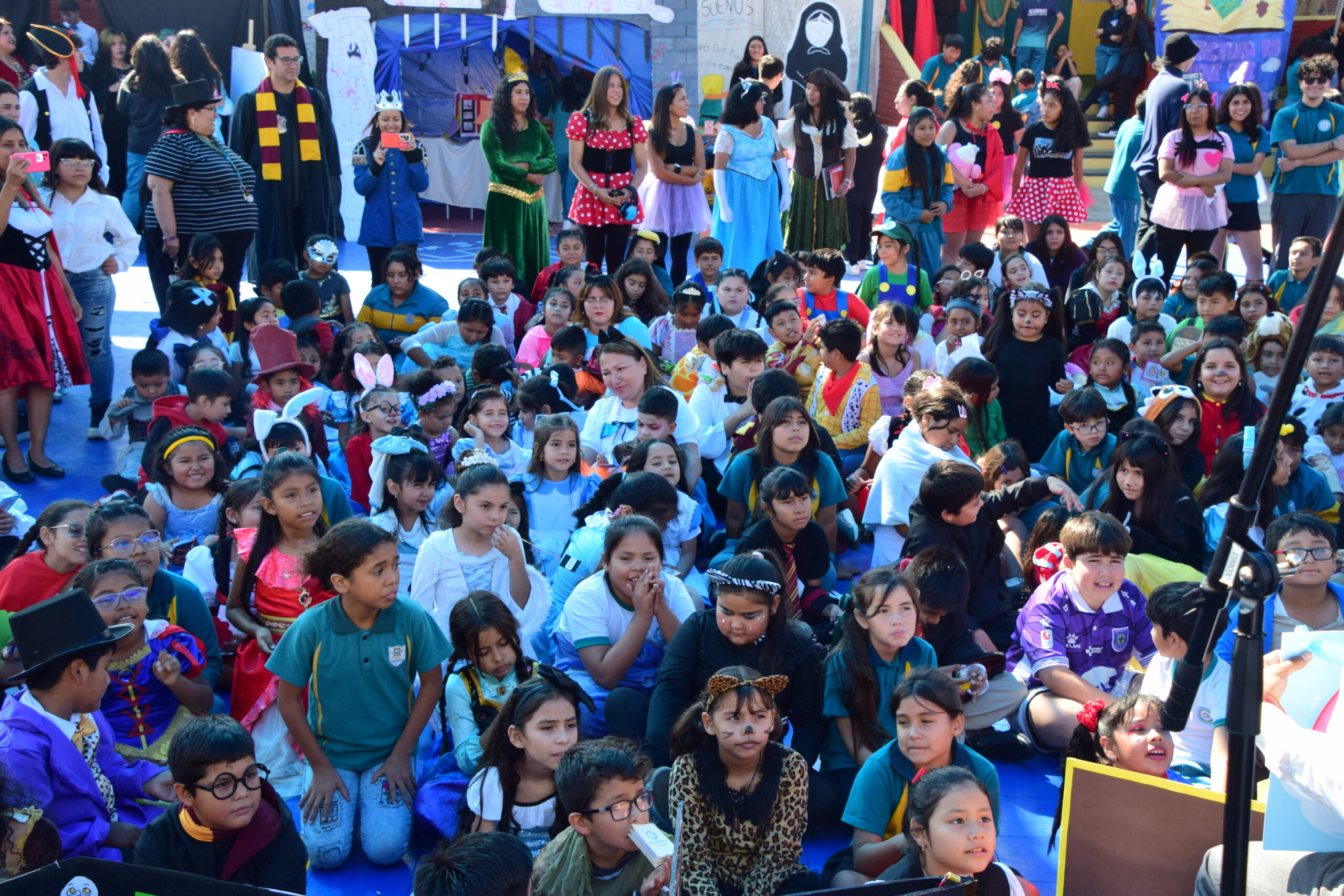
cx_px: 672
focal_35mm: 48
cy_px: 448
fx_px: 1792
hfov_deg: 41.1
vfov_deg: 28.1
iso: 400
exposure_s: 1/125
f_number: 9
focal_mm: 32
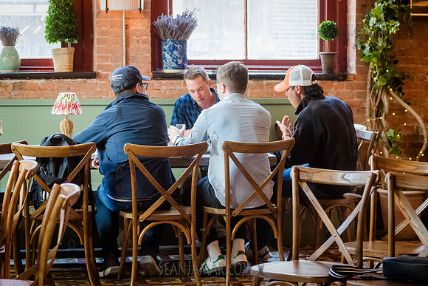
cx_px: 231
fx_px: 1331
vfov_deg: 12.2
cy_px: 124
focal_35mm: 112
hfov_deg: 18.3
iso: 5000
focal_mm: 92
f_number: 3.5
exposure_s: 1/250
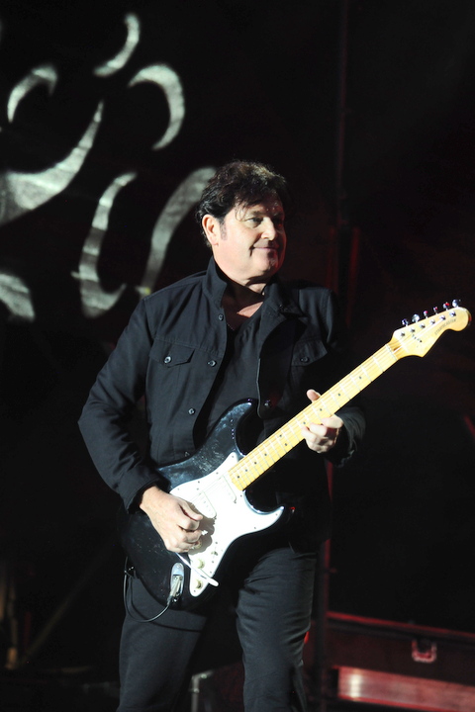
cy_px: 356
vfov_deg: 17.1
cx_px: 238
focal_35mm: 120
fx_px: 2375
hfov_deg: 11.4
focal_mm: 120
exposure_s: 1/200
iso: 1600
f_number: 4
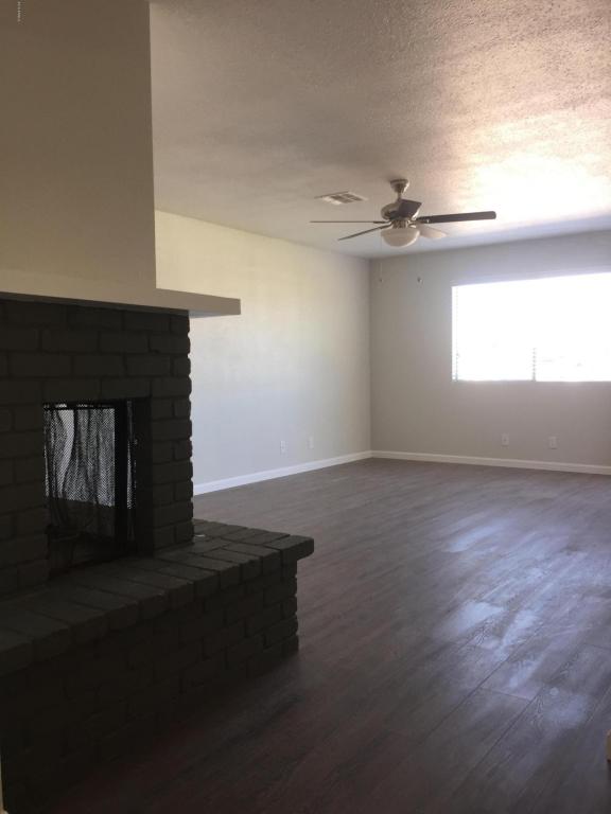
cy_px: 407
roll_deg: -0.1
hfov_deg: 48.2
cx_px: 306
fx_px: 682
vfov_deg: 61.7
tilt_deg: -1.5
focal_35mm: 29
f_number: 2.2
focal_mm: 4.15
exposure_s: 1/60
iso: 50
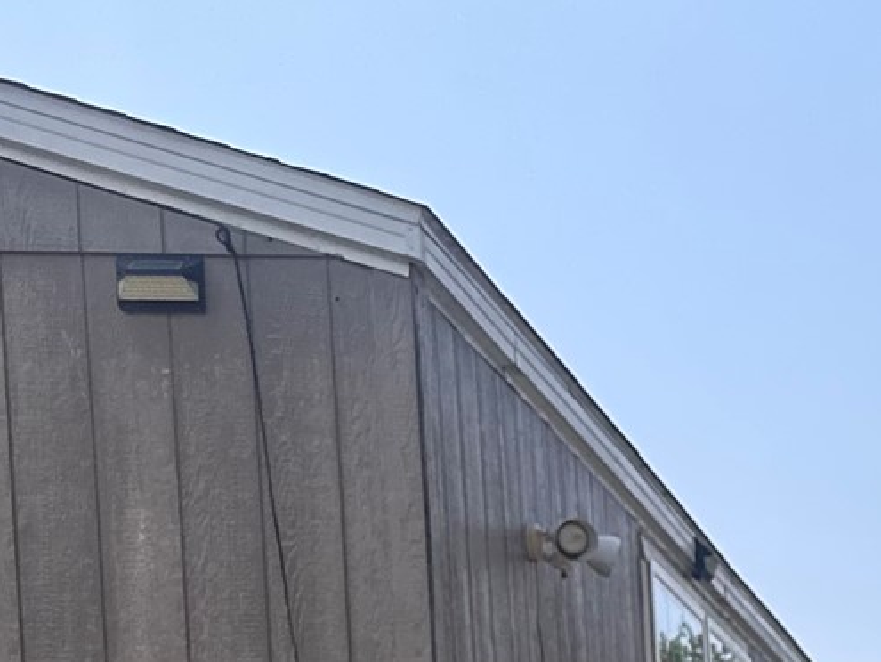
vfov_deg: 14.1
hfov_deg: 17.1
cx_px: 1618
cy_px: 1192
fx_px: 2369
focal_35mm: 93
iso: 80
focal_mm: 6.86
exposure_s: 1/5263
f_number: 1.78
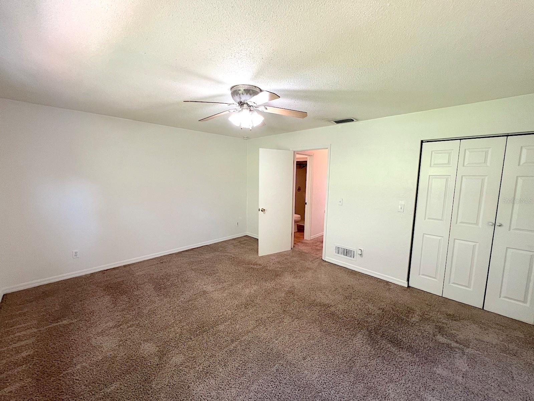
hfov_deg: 106.2
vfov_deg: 89.9
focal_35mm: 13
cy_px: 200
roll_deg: -1.2
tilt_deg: -7.1
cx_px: 267
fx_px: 201
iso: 200
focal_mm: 1.57
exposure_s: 1/60
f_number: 1.8
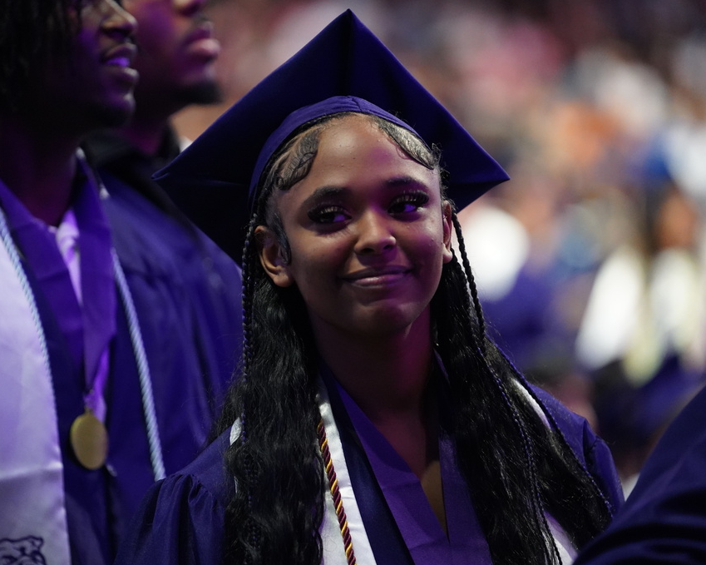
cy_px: 282
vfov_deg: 7.2
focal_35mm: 214
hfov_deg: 9.0
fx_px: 4471
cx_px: 323
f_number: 2.8
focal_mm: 189
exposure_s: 1/200
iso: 6400
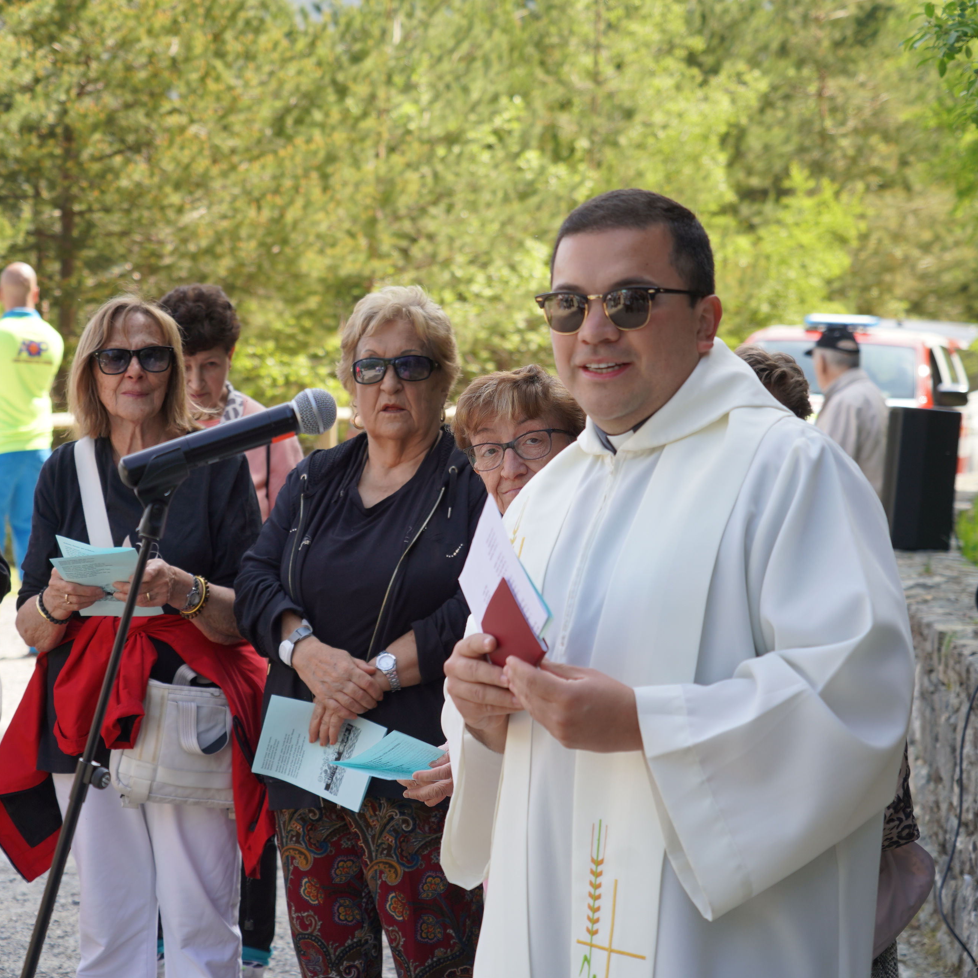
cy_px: 489
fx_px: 3005
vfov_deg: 18.5
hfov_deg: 18.5
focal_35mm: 94
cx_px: 411
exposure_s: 1/160
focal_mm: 73
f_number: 5.6
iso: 125
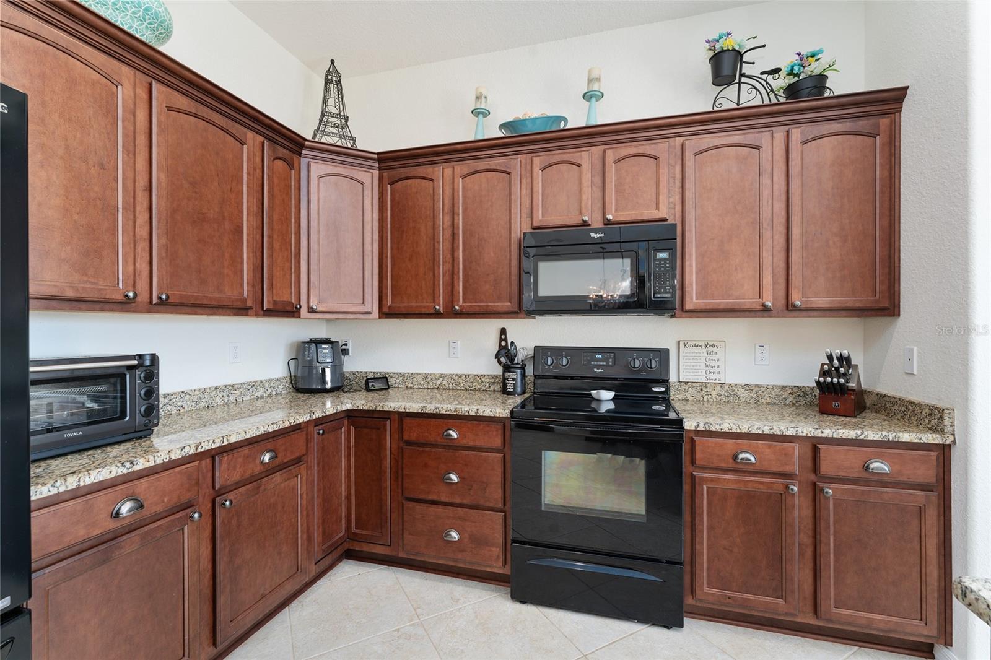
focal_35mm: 16
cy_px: 330
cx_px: 496
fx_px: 440
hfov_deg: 96.7
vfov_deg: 73.7
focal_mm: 16
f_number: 8
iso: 250
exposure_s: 1/3
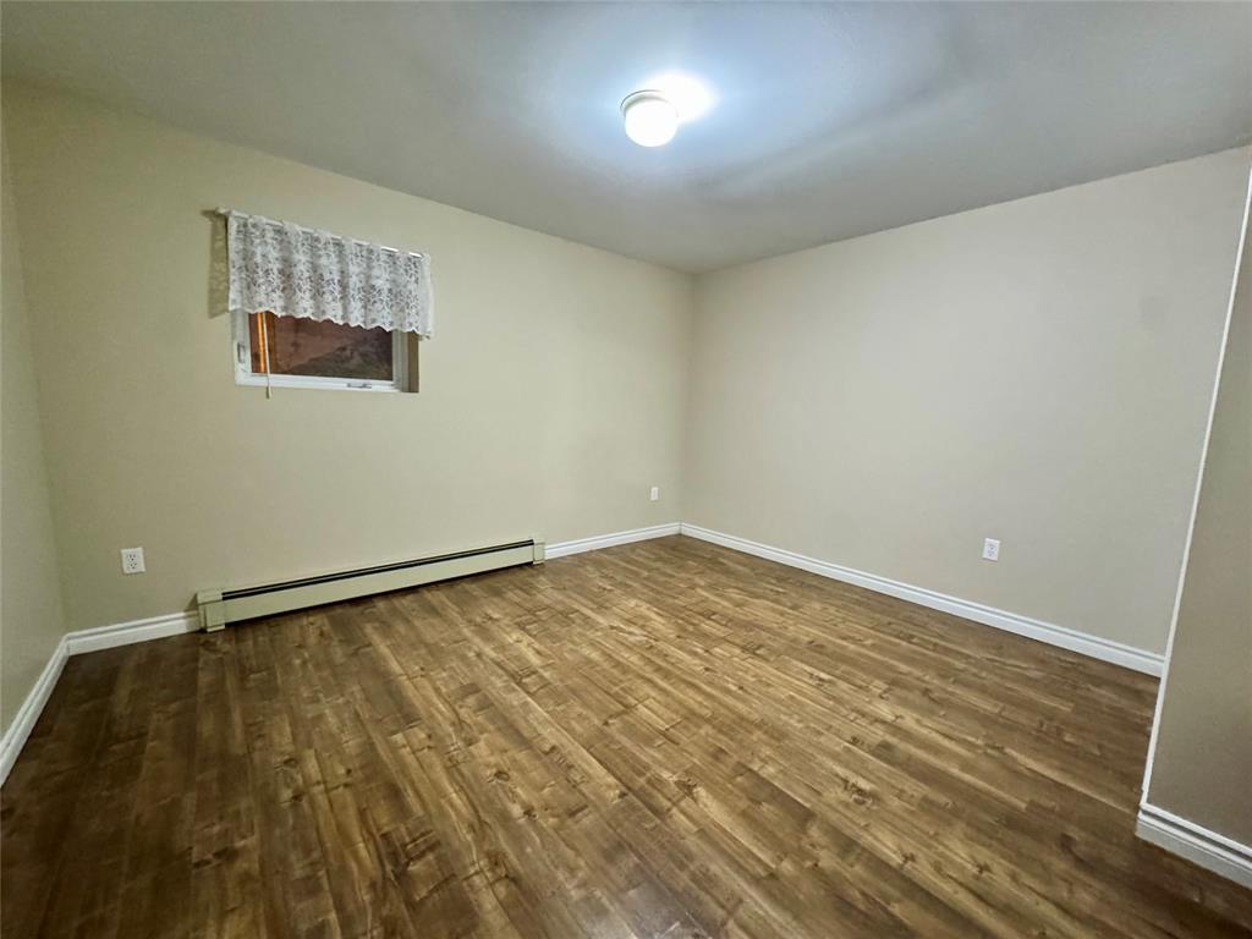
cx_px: 626
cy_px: 470
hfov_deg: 102.1
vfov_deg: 85.7
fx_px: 506
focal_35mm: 14
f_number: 2.2
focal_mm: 2.22
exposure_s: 1/60
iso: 1000
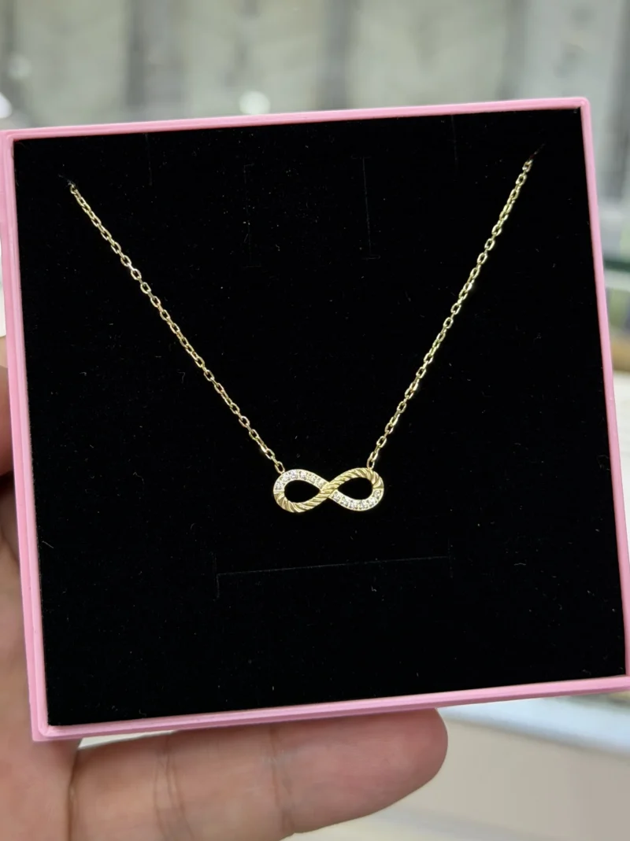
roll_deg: -1.7
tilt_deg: -34.2
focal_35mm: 48
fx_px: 1166
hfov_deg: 30.2
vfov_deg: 39.7
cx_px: 315
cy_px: 420
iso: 50
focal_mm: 6.76
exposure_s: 1/197
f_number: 1.78
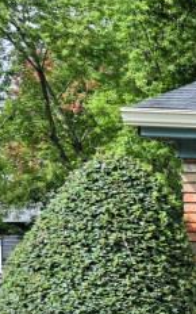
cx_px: 1011
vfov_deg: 16.0
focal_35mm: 128
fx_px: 1096
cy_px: 315
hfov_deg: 6.1
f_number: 6.3
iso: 100
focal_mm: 19.5
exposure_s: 1/320
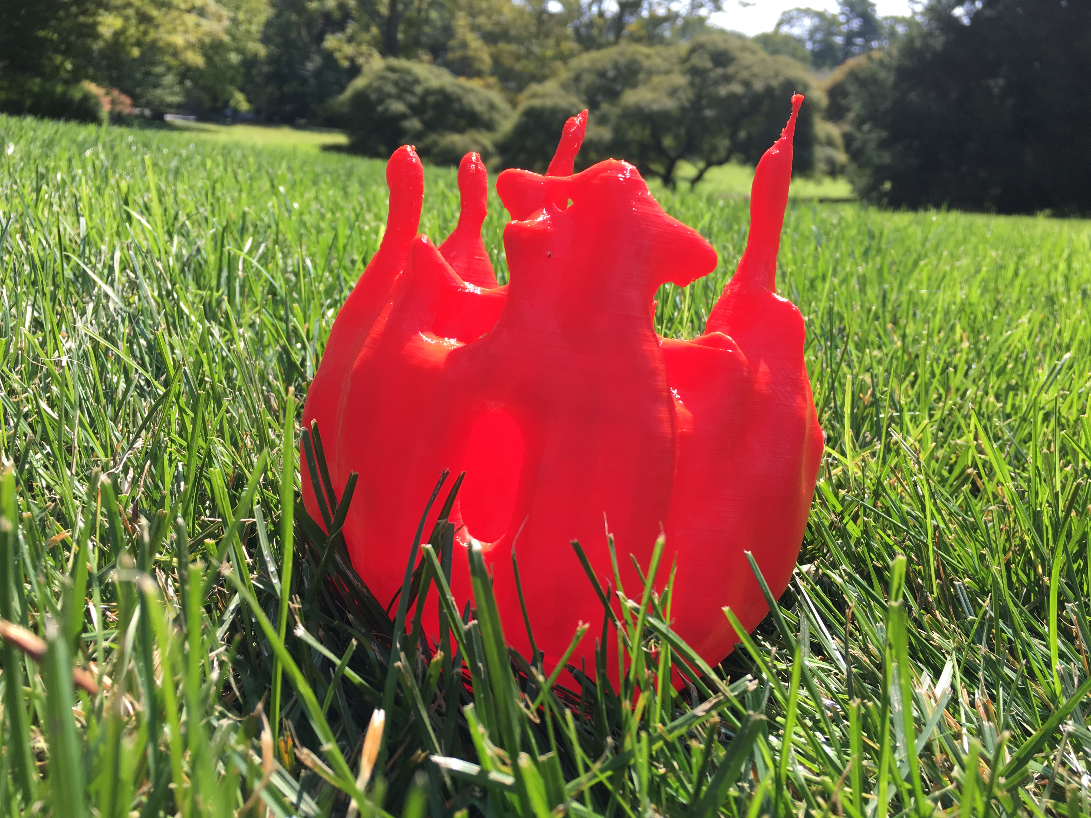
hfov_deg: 61.7
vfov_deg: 48.2
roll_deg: -2.8
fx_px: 914
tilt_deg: -16.9
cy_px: 409
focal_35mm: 29
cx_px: 546
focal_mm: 4.15
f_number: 2.2
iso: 25
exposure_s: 1/490
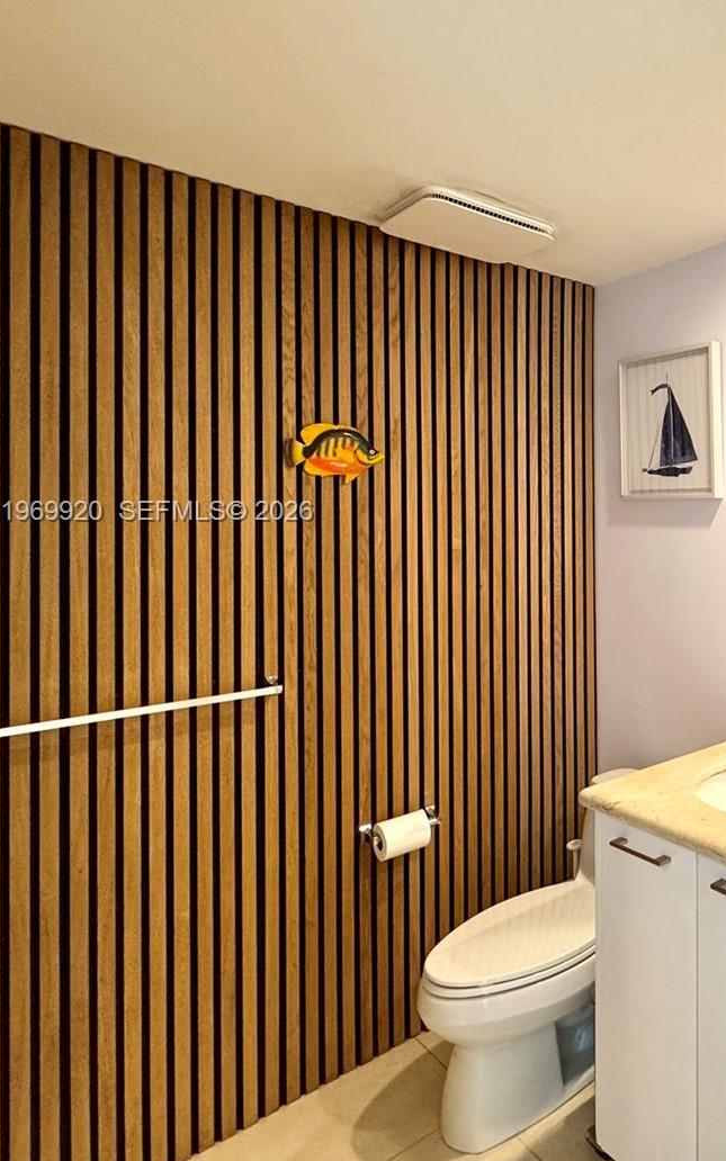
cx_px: 863
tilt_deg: +0.3
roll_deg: +0.7
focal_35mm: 23
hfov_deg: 39.2
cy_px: 513
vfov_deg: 76.9
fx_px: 728
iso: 250
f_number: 2.2
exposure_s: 1/120
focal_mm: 2.22
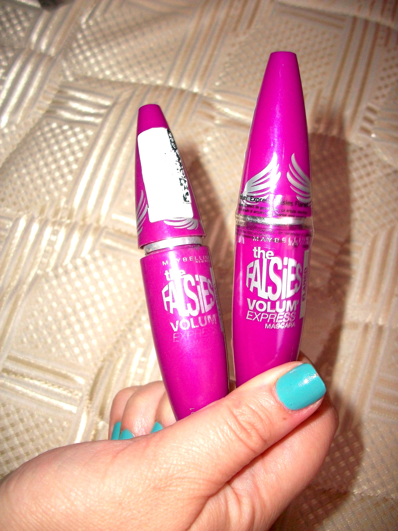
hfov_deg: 44.2
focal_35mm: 32
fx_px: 491
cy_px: 266
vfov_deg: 56.8
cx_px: 199
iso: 80
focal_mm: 5.7
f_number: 2.9
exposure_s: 1/30
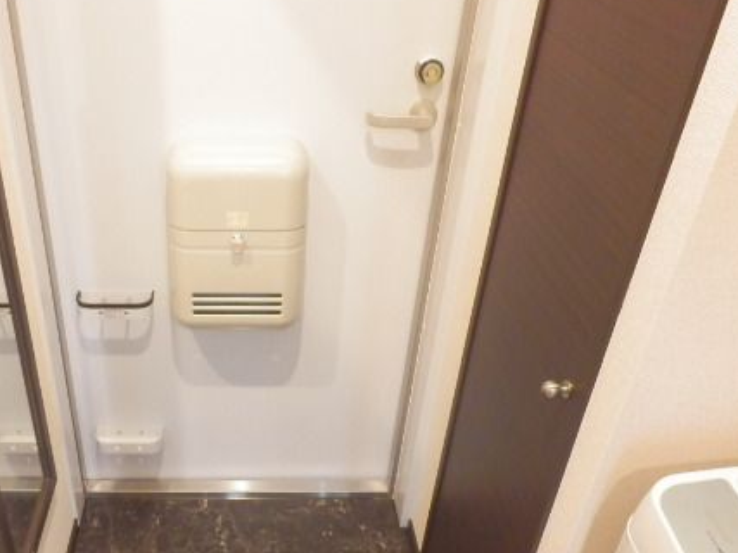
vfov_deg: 39.2
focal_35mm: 36
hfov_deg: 50.3
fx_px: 767
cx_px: 235
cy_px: 361
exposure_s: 1/15
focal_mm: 4.2
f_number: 3
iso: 800
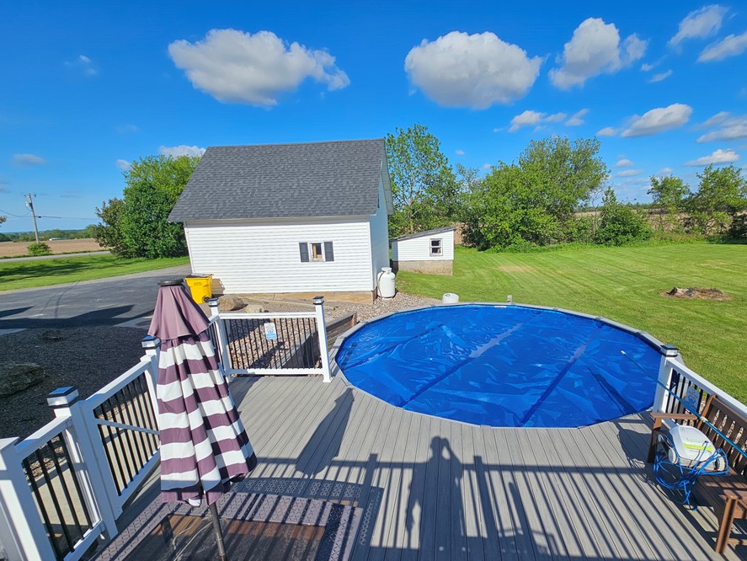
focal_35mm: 15
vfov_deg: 81.6
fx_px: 324
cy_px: 305
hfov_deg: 97.8
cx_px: 414
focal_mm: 2.2
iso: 50
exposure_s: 1/3788
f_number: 2.2
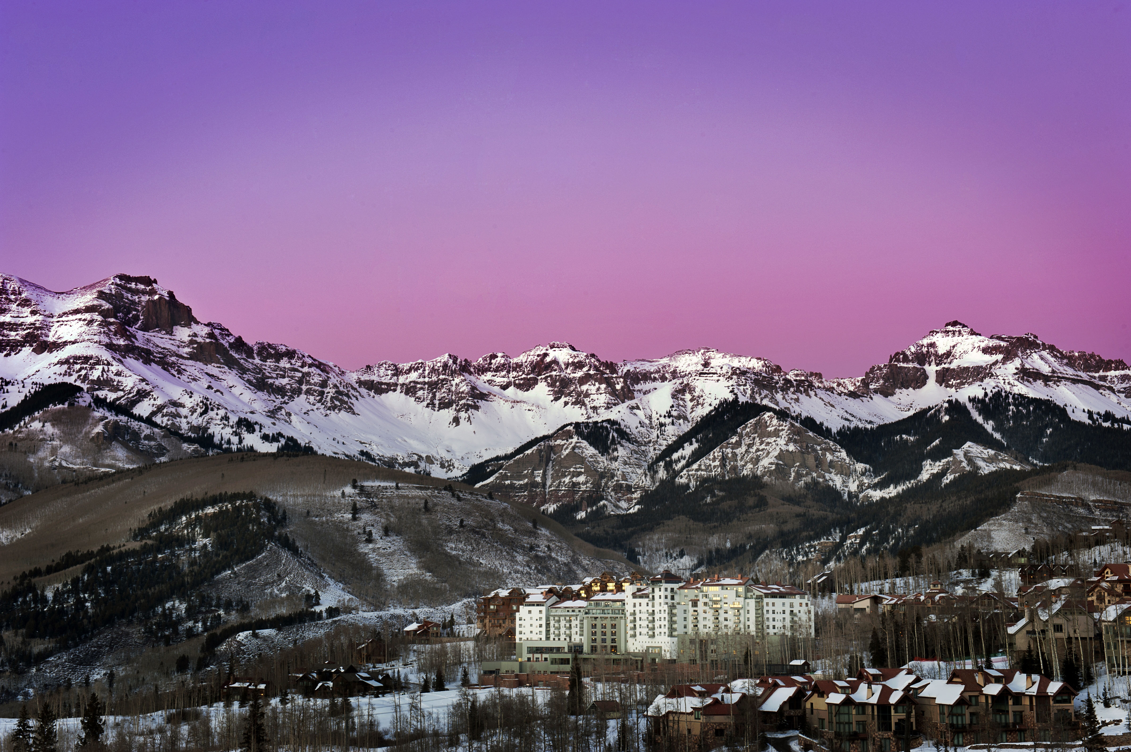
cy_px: 376
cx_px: 566
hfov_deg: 36.3
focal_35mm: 55
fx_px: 1727
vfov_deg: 24.6
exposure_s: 1.6
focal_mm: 55
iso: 100
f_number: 16
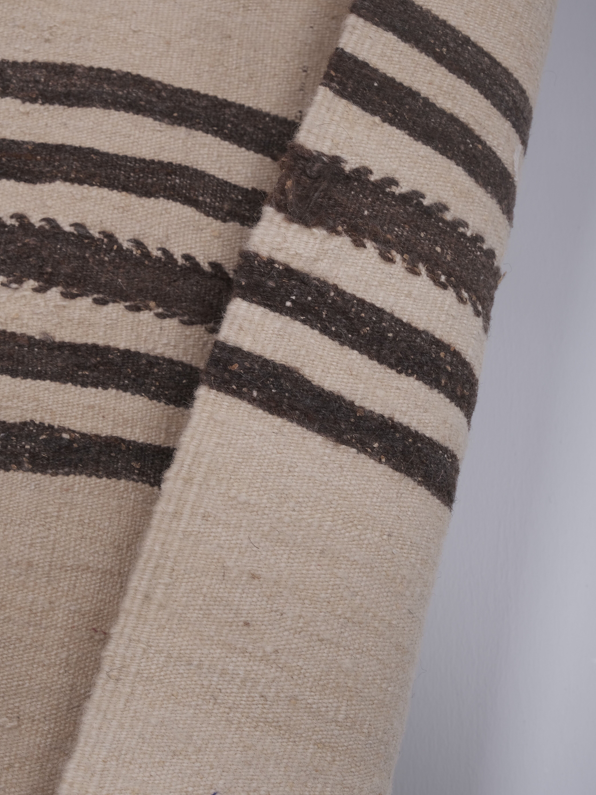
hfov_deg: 22.9
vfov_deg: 30.3
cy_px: 434
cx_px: 298
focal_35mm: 64
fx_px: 1469
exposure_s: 1/160
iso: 160
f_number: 11
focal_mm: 39
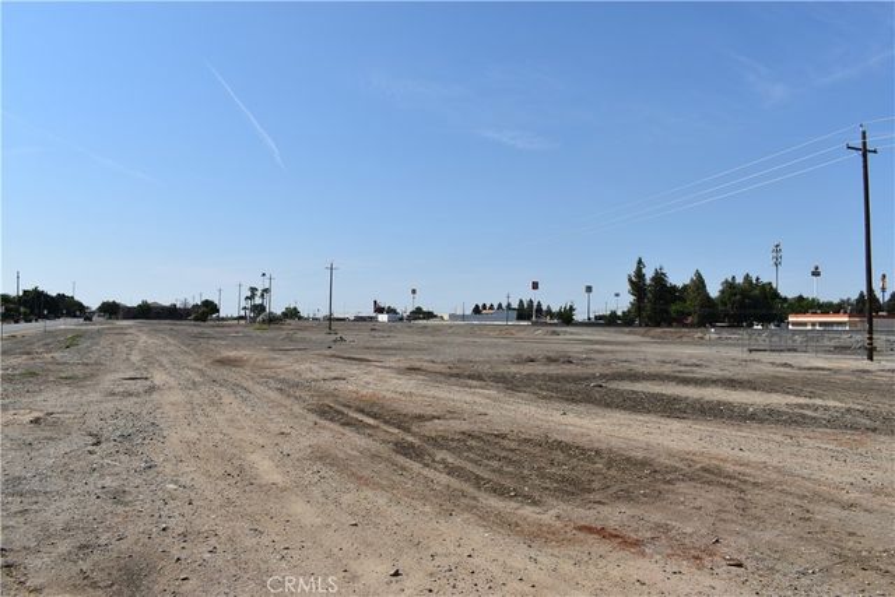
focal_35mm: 27
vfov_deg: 48.0
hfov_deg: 67.4
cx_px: 448
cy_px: 298
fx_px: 671
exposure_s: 1/320
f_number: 9
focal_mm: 18
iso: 100
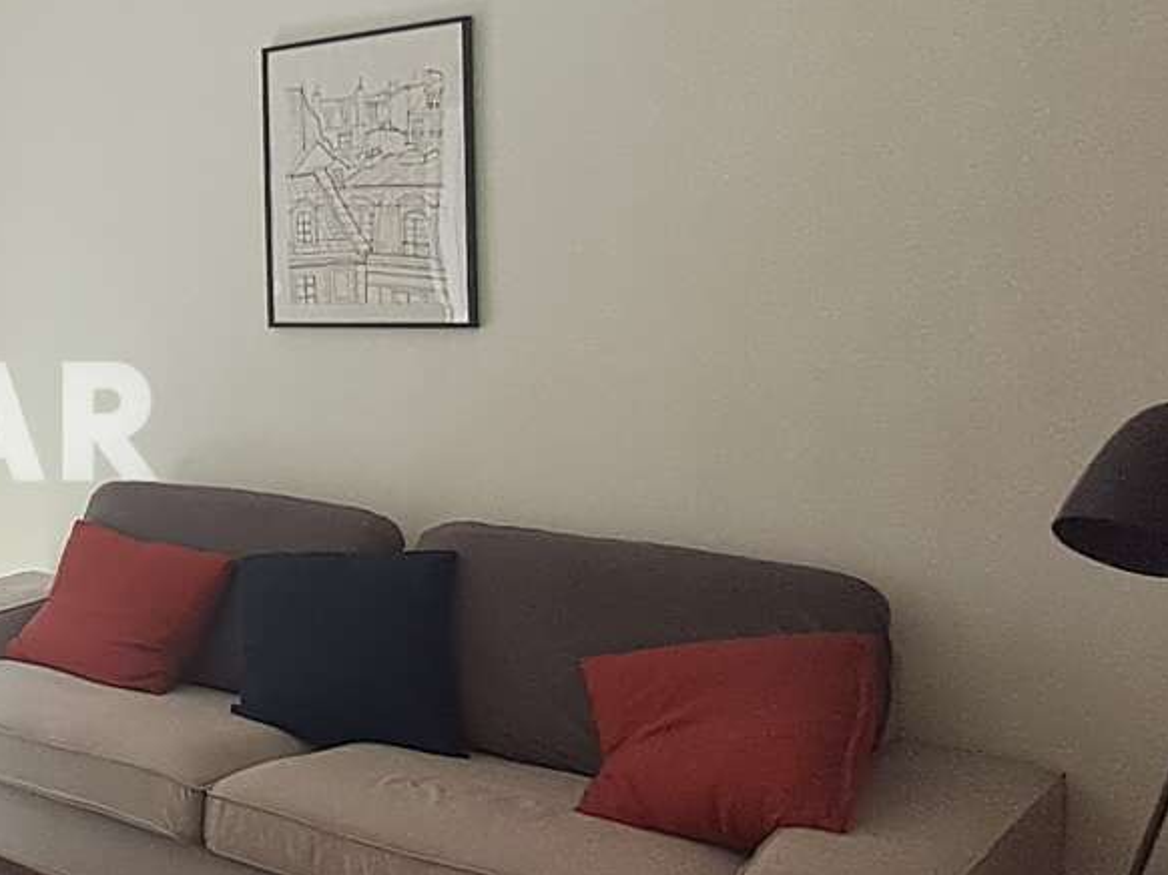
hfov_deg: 33.8
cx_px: -267
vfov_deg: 32.8
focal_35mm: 44
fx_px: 1484
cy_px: 415
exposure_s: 1/210
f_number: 2.2
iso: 40
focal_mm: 1.64
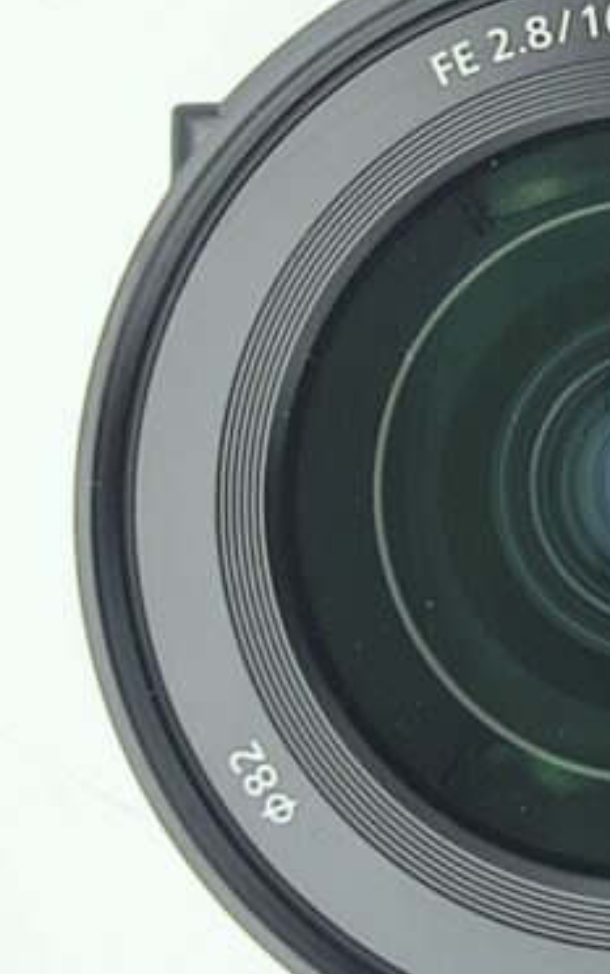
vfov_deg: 55.3
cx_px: 668
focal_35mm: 35
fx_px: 930
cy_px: 494
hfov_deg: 32.1
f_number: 2
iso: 146
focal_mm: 1.83
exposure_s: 1/100
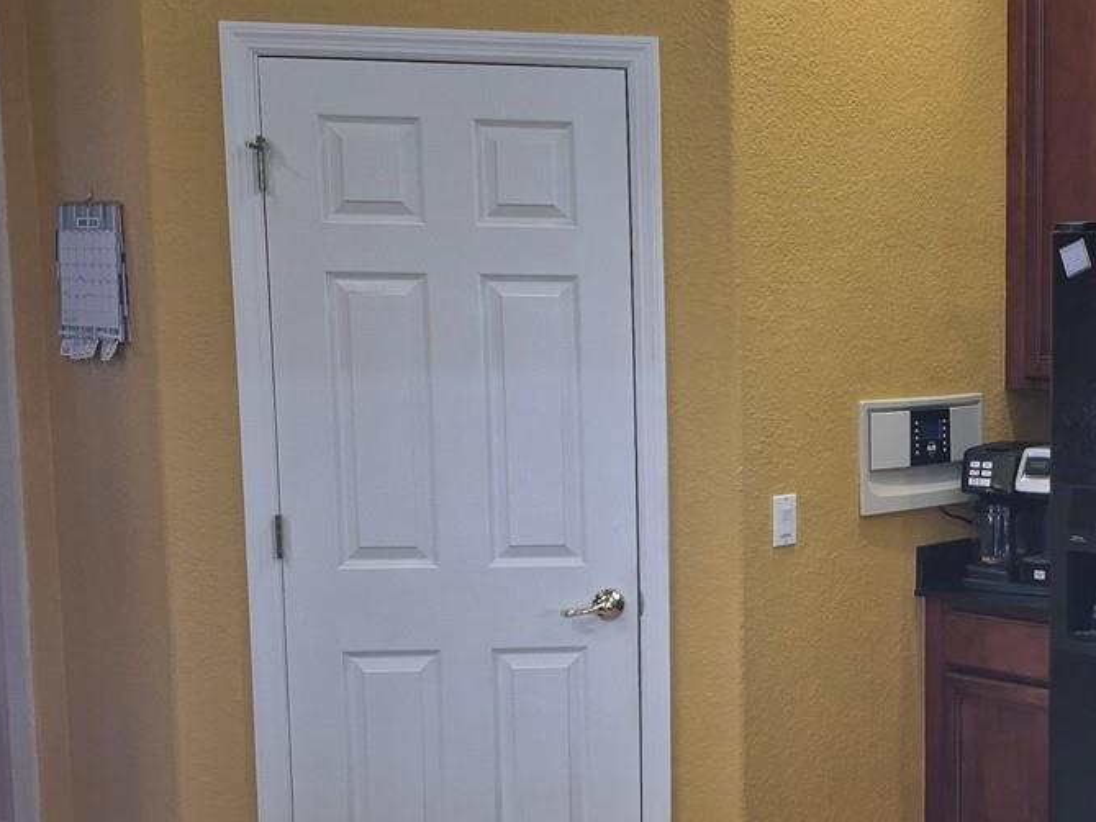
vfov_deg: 26.5
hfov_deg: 33.0
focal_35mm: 55
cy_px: 508
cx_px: 1004
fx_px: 1742
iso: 100
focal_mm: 5.4
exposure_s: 1/30
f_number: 1.8
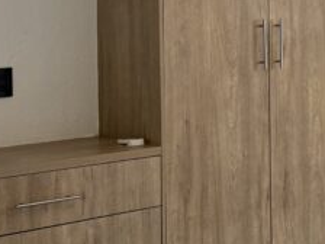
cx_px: 492
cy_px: -12
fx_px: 873
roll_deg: +1.8
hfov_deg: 18.6
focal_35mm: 93
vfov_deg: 15.5
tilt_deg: +2.0
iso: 125
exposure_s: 1/137
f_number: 1.6
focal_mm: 5.96
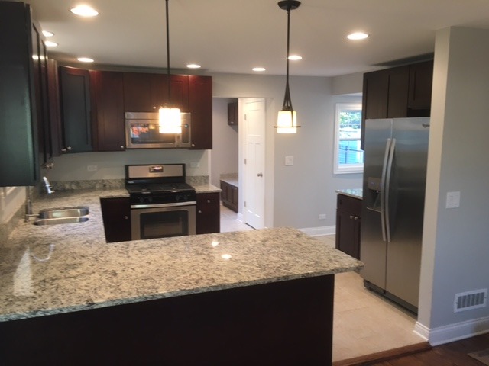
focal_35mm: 29
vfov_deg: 48.2
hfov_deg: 61.7
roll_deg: +0.3
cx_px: 244
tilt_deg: -6.5
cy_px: 183
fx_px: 410
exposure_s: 1/30
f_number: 2.2
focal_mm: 4.15
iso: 80
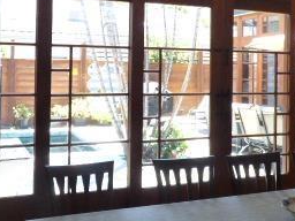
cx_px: 154
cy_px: 55
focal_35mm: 50
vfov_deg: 28.7
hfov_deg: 38.2
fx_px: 426
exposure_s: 1/125
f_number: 2.8
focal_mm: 3.58
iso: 200
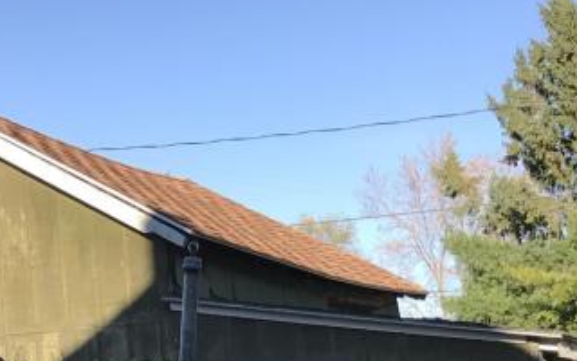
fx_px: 1494
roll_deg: +3.0
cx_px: 265
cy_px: 587
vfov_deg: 12.8
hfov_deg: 21.9
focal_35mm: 95
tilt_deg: -4.6
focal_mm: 3.99
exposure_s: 1/987
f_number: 1.8
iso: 20
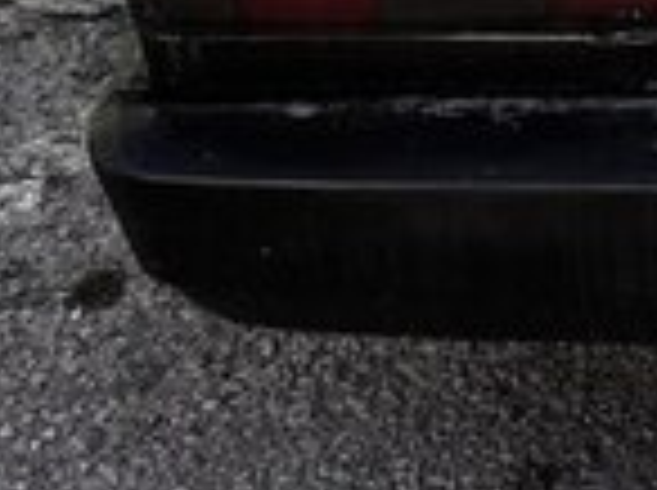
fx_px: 2406
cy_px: -223
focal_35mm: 127
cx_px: 1022
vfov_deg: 11.2
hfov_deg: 14.4
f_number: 1.8
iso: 20
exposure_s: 1/407
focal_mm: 3.99
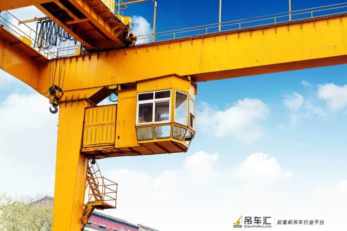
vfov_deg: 23.4
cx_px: 174
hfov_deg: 34.5
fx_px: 559
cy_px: 116
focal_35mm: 58
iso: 100
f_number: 8
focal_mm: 58
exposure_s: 1/40
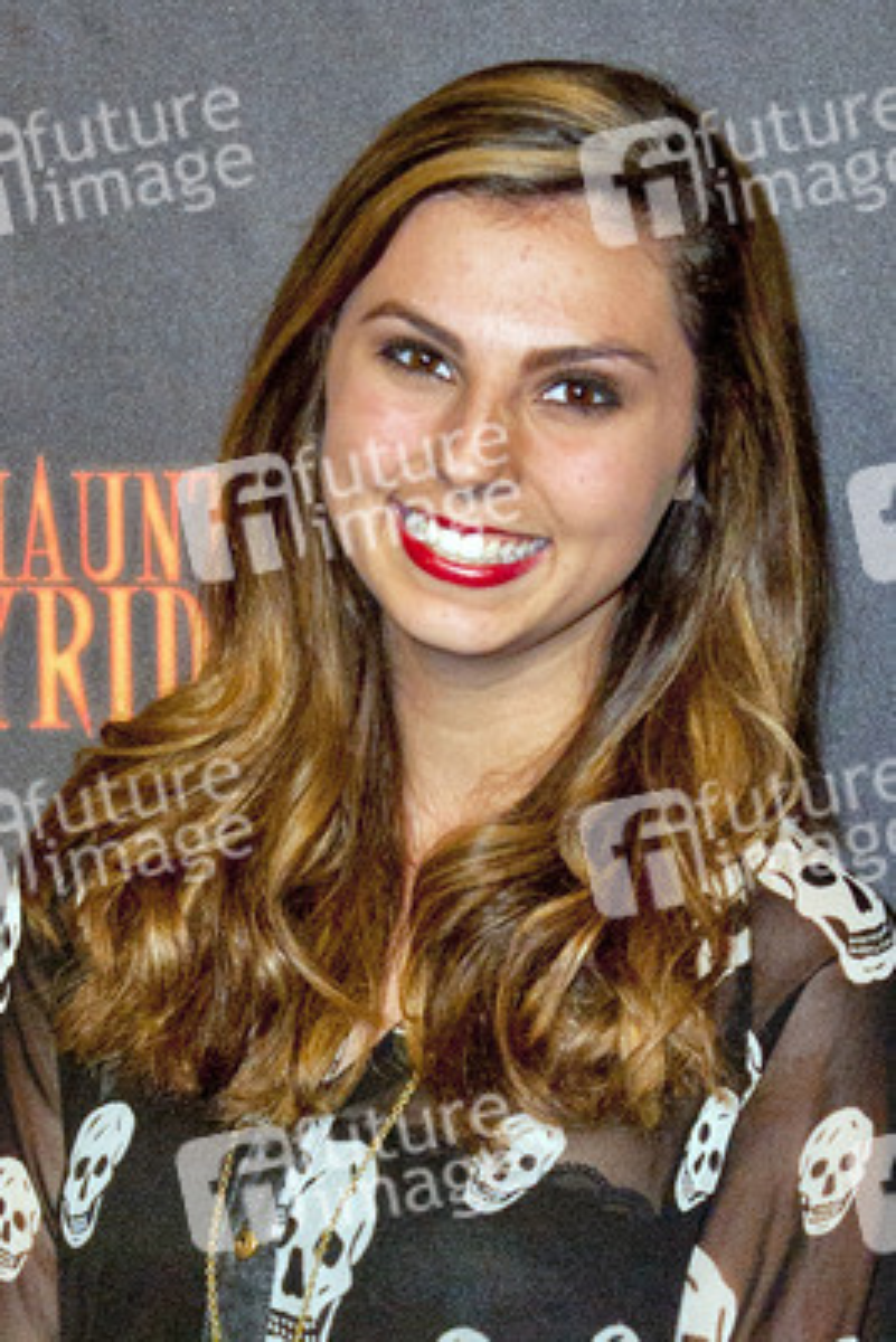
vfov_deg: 48.4
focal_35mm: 40
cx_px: 448
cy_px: 671
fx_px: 1492
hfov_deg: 33.4
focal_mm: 40
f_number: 4.5
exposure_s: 1/400
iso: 400
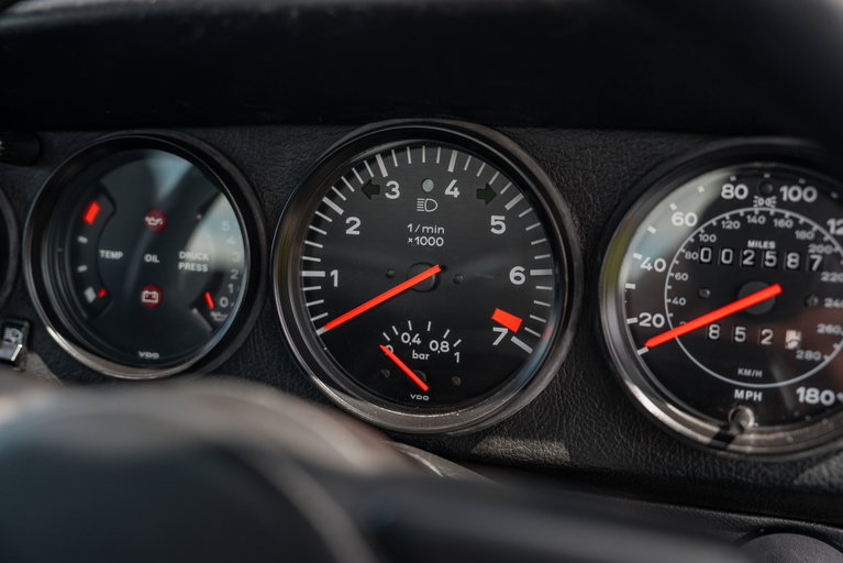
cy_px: 282
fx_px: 796
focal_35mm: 34
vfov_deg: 38.9
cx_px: 422
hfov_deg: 55.8
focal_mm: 34
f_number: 2.8
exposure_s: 1/250
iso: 200
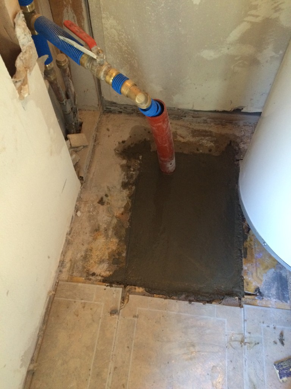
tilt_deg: -55.8
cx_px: 146
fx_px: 325
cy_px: 194
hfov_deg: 48.2
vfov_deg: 61.7
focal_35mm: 29
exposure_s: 1/30
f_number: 2.2
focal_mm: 4.15
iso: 320
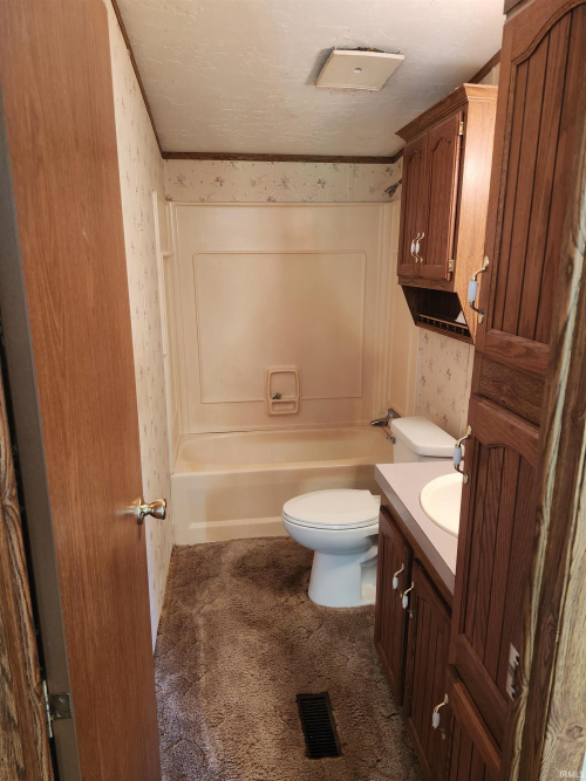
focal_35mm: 23
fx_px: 519
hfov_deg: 58.9
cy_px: 390
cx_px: 293
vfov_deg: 73.9
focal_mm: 5.54
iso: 800
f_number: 1.8
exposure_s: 1/60
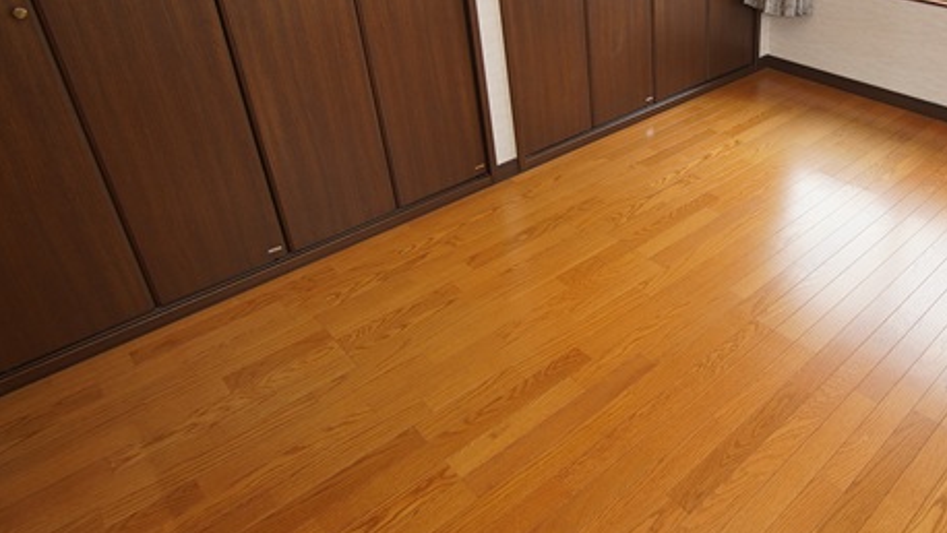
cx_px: 710
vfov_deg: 41.8
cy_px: 138
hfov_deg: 65.6
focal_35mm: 27
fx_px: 678
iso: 160
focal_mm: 10
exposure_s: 1/60
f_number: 4
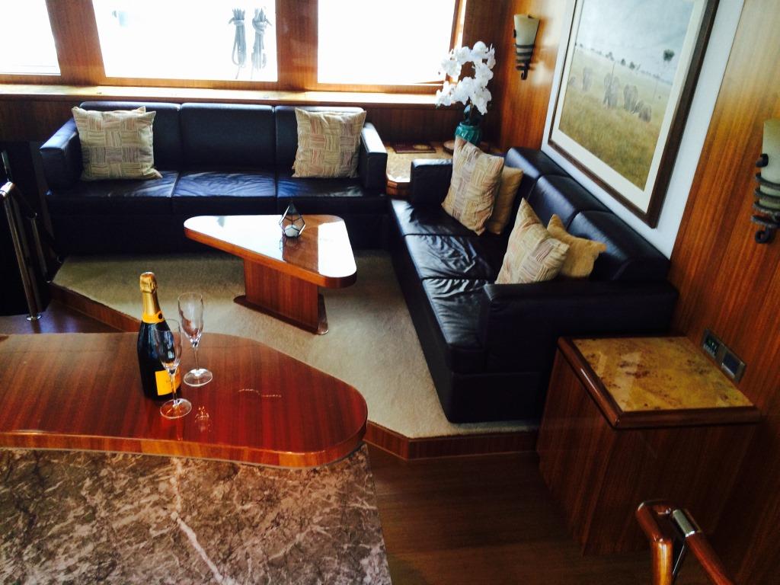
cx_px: 390
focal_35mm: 29
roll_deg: -3.3
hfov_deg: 61.7
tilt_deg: -30.2
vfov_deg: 48.2
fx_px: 653
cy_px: 292
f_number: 2.2
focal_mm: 4.15
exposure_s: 1/30
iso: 125
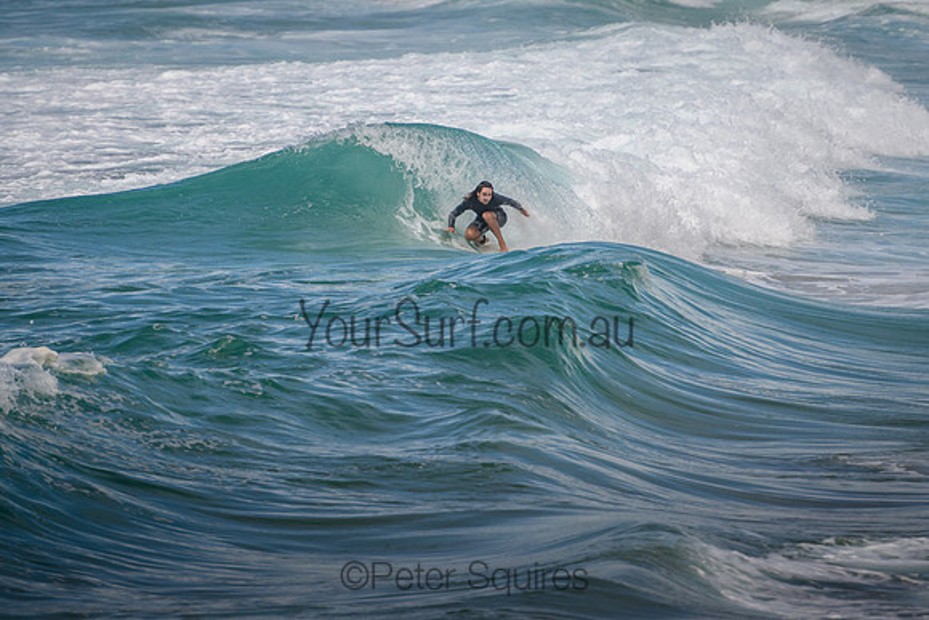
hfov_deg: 3.8
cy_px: 229
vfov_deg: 2.5
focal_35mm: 549
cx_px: 511
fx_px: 14179
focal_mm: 400
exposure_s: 1/2000
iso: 220
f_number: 5.6
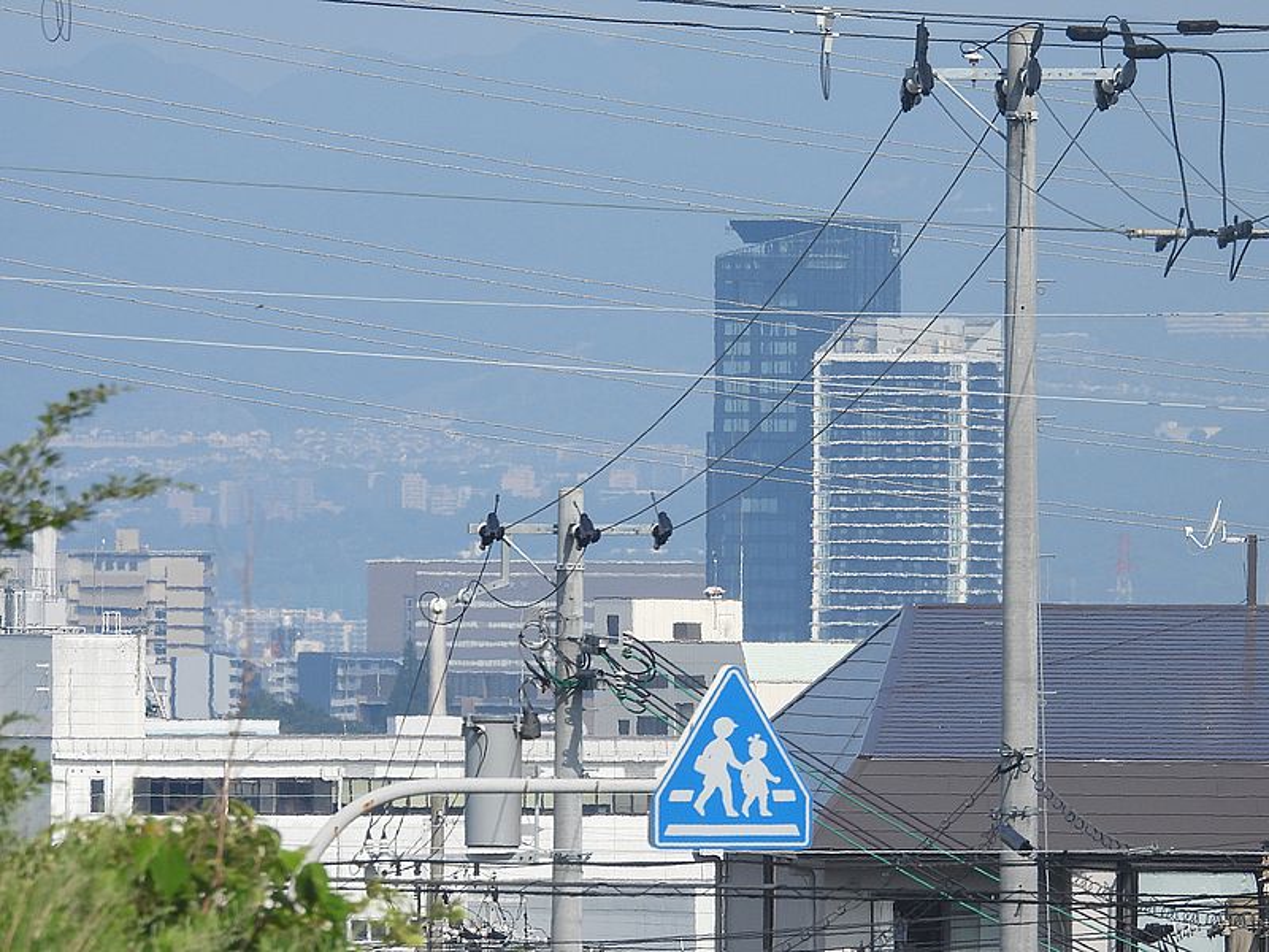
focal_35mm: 600
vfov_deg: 2.5
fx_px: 21996
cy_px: 476
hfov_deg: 3.3
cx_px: 634
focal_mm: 107
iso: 100
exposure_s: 1/640
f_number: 5
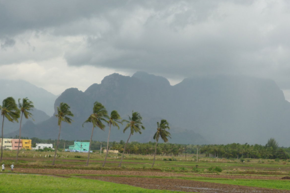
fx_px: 862
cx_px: 167
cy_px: 135
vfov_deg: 12.8
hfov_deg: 19.1
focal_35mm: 107
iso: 100
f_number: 4.7
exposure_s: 1/320
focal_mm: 11.2
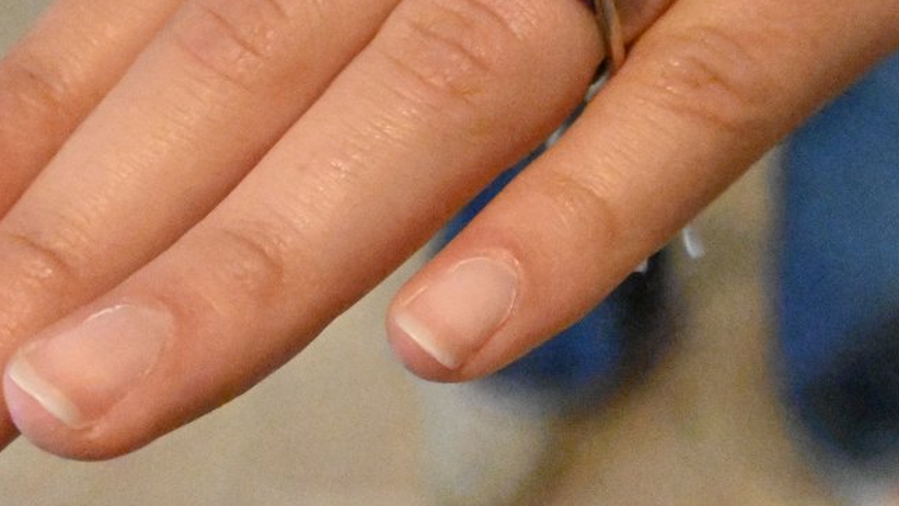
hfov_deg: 27.8
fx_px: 1812
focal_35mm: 76
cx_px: 496
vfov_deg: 15.7
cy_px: 28
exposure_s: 1/4000
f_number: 6.3
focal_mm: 26
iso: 51200
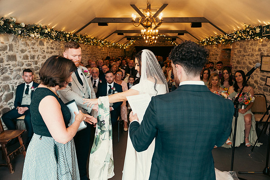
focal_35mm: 31
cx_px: 135
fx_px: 233
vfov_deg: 42.3
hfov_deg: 60.3
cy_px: 90
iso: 1250
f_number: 3.5
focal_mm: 31
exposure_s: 1/160
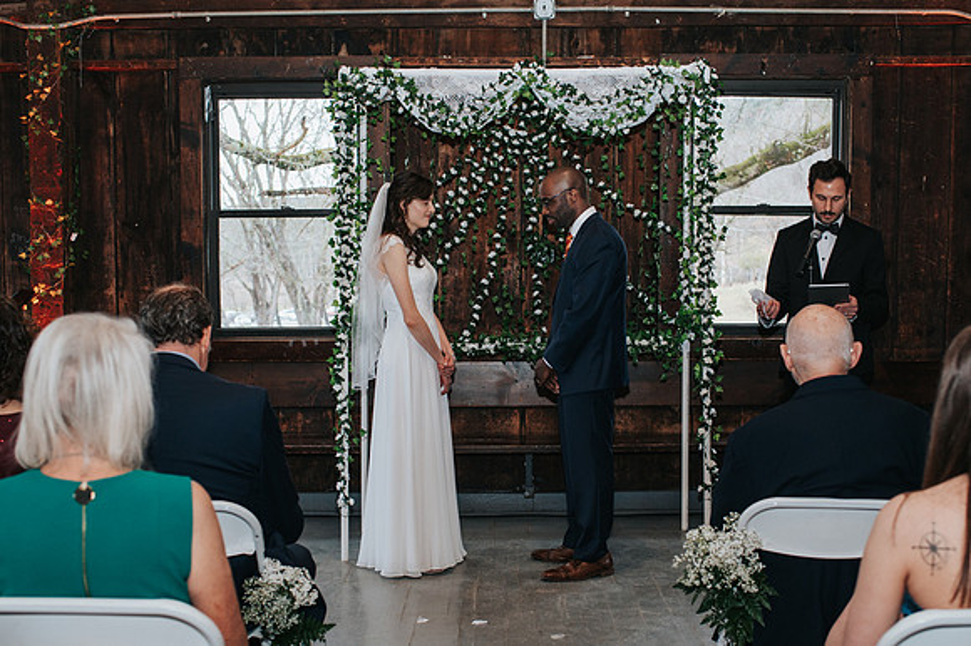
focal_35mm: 48
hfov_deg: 41.3
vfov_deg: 28.1
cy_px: 377
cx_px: 500
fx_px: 1287
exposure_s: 1/200
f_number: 3.2
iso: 1000
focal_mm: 35
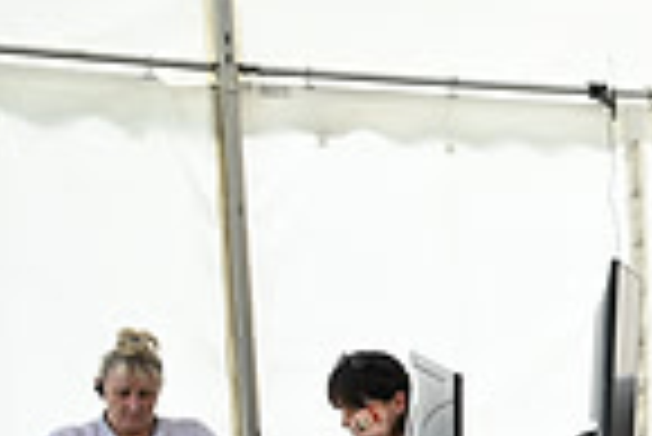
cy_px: 632
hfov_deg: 15.0
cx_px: 1295
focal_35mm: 112
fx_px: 2030
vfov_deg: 11.8
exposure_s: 1/1250
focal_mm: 28
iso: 2000
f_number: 4.5
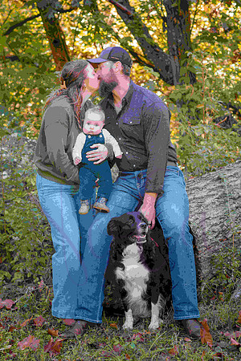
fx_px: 853
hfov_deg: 16.1
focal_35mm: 85
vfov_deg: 23.9
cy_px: 180
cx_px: 120
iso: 800
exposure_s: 1/250
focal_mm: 85
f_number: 4
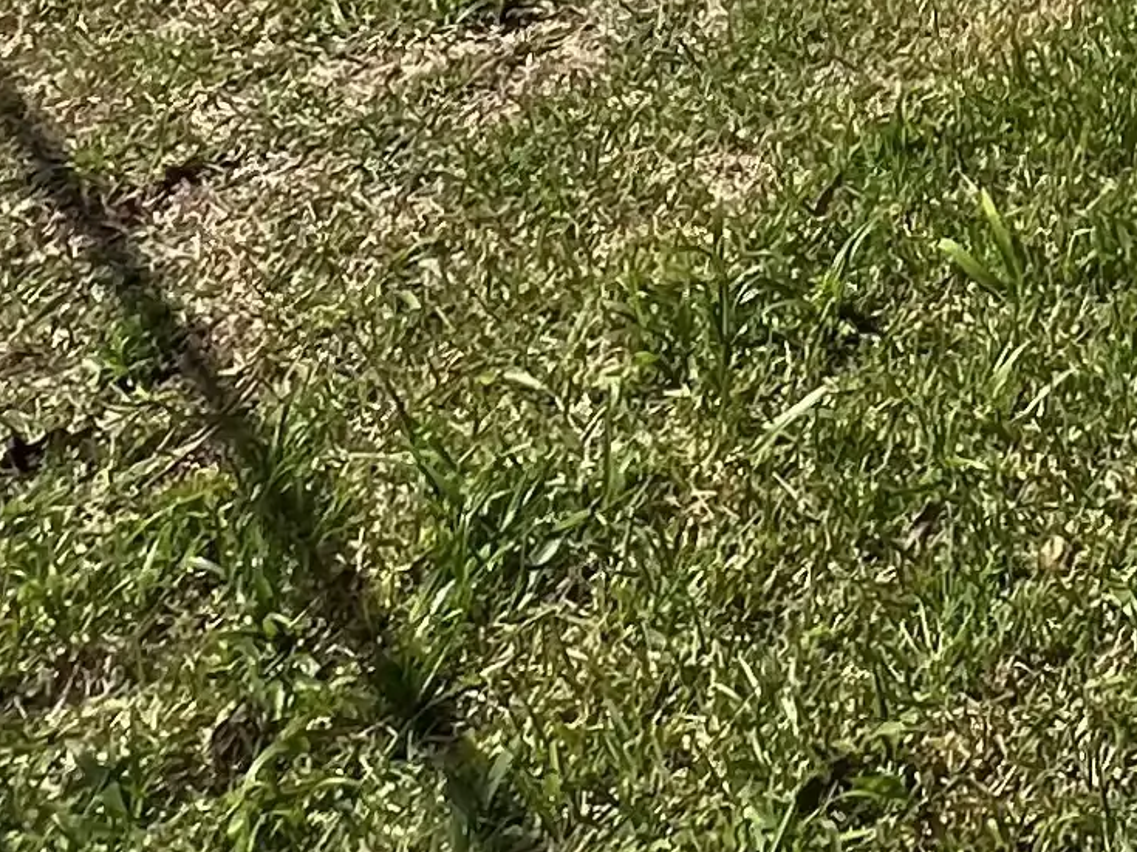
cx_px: 1927
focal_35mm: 70
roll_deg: -0.4
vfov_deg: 13.7
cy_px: -1281
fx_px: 2299
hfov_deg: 21.0
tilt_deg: +0.0
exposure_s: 1/727
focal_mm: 1.57
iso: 32
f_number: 1.8
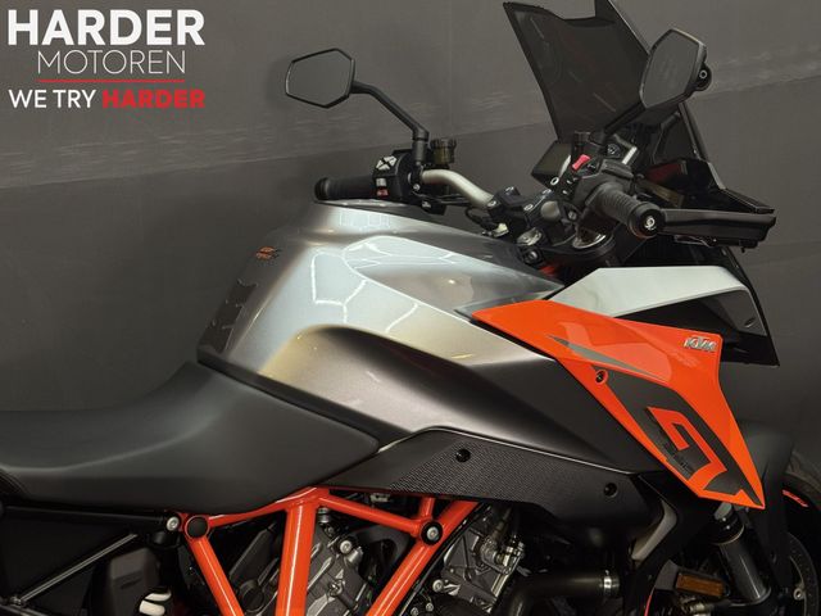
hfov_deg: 39.7
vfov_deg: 30.3
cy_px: 308
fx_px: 1138
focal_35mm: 48
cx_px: 410
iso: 64
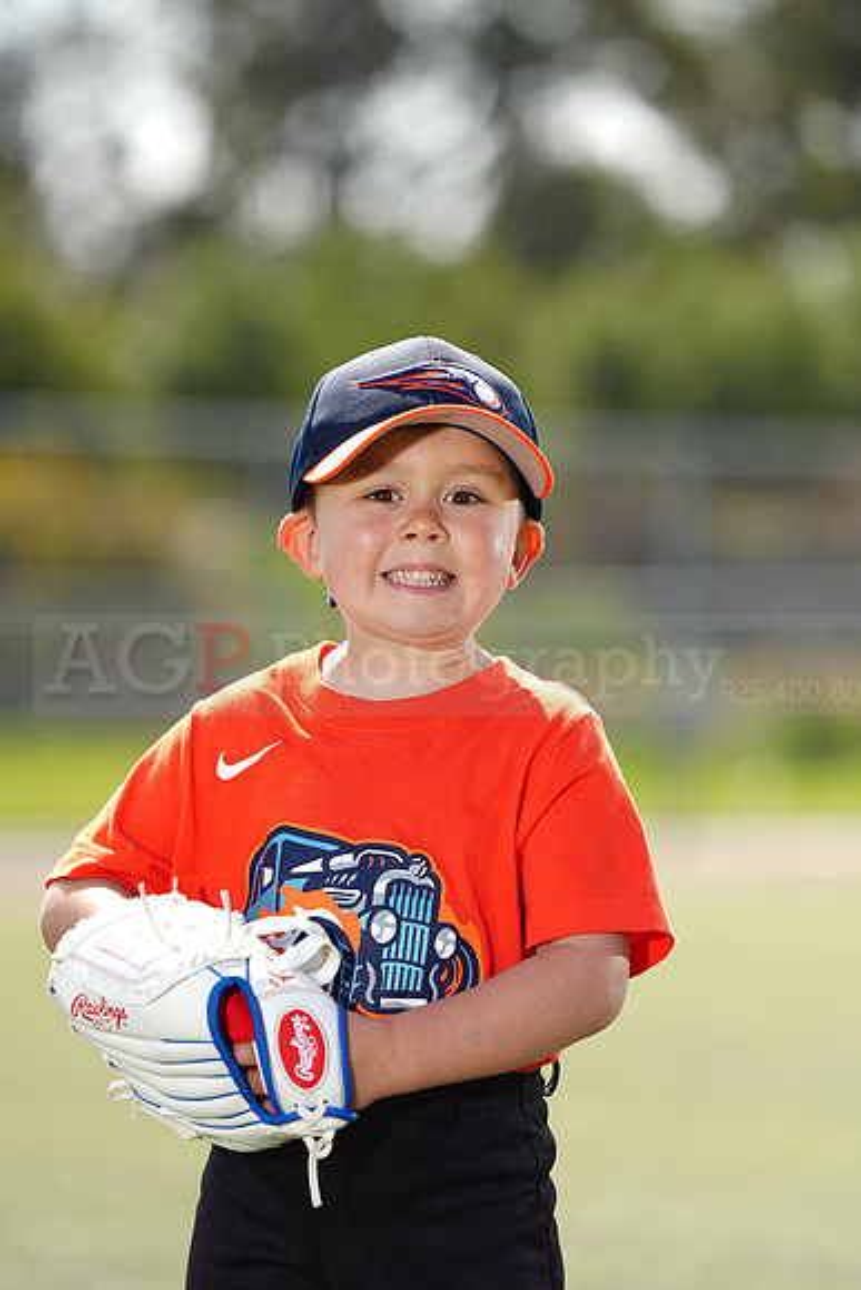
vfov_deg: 10.3
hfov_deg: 6.9
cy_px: 645
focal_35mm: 200
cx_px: 430
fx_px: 7170
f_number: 4
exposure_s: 1/250
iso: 50
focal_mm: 200
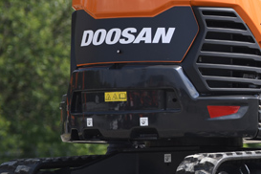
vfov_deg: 1.6
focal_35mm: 880
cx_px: 456
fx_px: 6380
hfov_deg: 2.3
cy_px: -10
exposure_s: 1/500
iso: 64
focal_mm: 200
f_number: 4.5
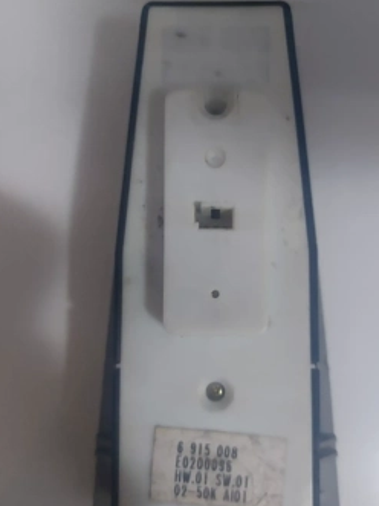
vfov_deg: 61.6
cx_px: 212
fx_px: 424
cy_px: 266
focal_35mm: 29
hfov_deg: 48.1
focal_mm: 5.23
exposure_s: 1/33
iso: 320
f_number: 1.8
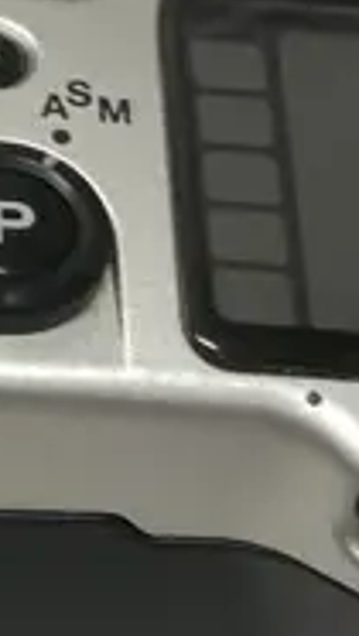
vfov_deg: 12.8
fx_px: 2835
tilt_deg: -40.1
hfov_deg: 7.0
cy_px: 304
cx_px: -380
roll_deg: -3.6
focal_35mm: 168
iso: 64
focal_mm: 3.99
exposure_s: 1/50
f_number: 1.8
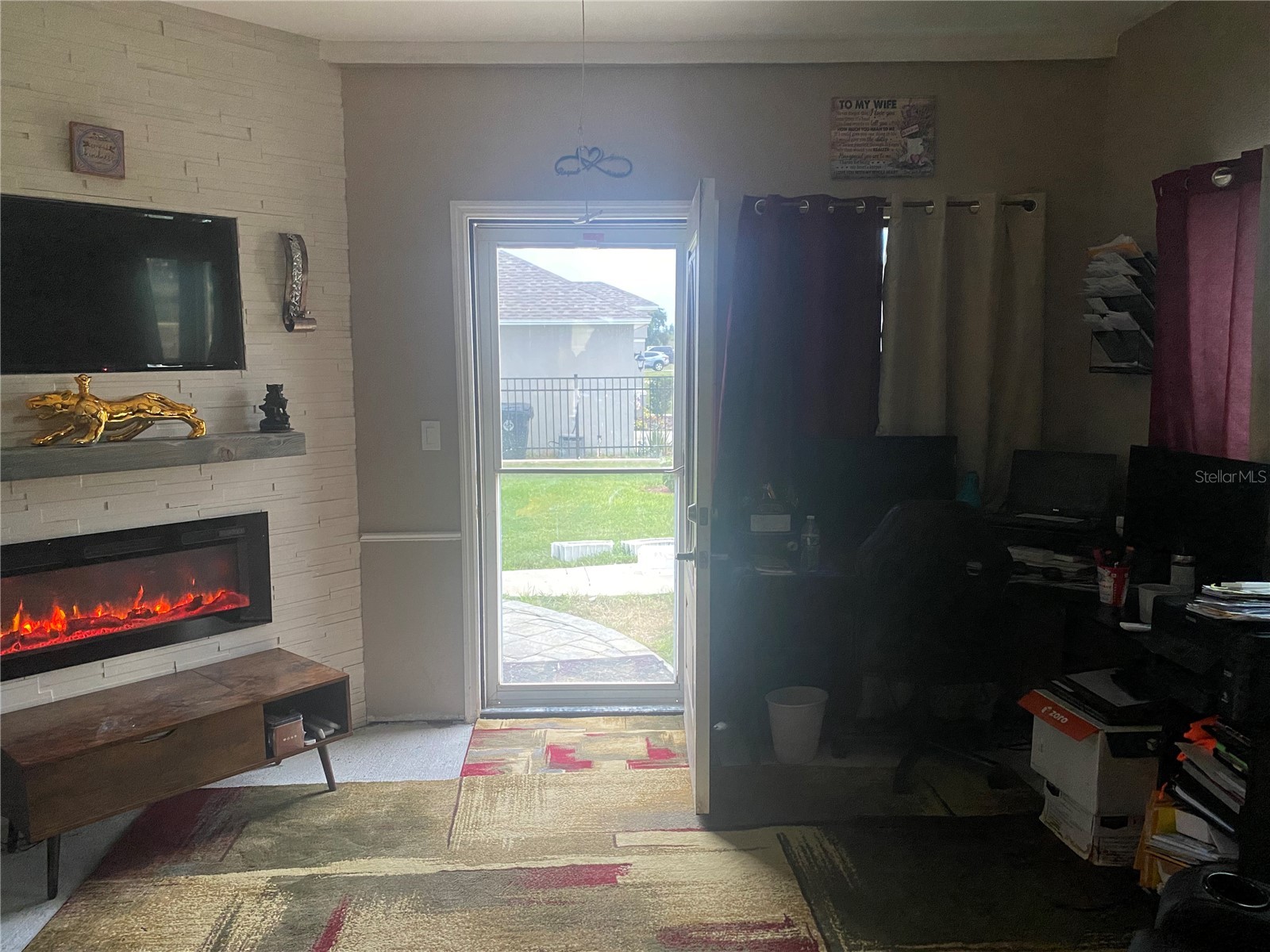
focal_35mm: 26
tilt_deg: -9.0
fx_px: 954
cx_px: 635
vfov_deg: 53.1
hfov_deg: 67.3
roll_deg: +0.0
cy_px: 476
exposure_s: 1/60
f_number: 1.8
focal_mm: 4.25
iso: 500
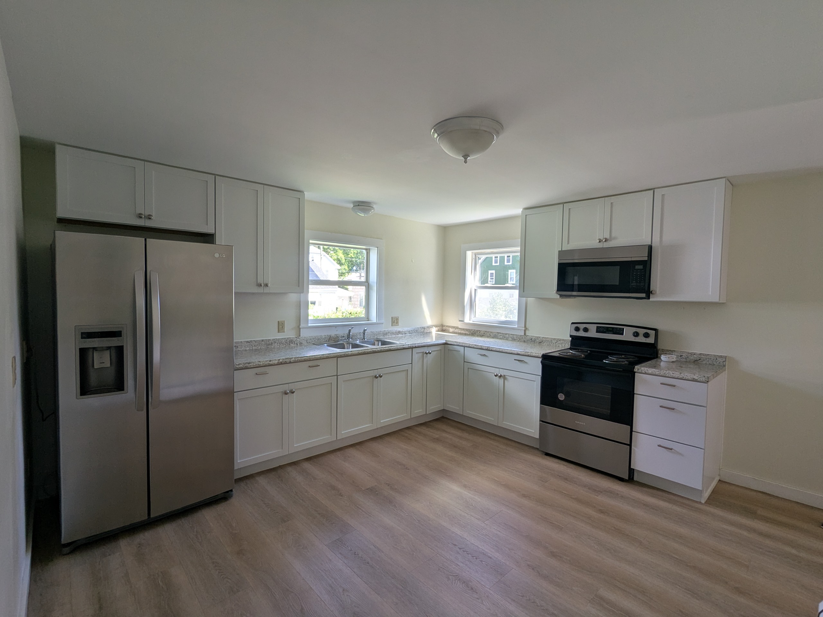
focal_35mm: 16
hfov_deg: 94.5
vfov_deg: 78.1
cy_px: 308
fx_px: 380
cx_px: 412
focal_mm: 2.35
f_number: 2.2
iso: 76
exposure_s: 1/184
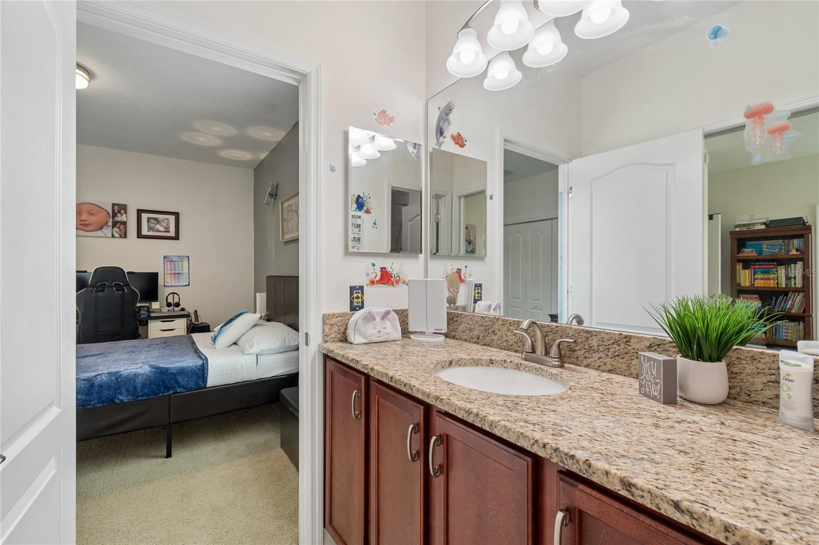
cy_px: 272
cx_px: 410
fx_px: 341
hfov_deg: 100.4
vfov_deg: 77.3
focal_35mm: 15
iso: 100
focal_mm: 10
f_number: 7.1
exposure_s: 1/4
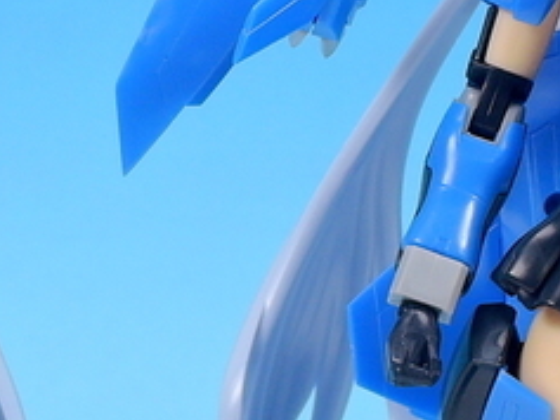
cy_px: 286
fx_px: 5244
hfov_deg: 6.1
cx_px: 177
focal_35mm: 324
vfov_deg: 4.6
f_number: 5.2
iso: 80
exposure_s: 1/3
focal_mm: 16
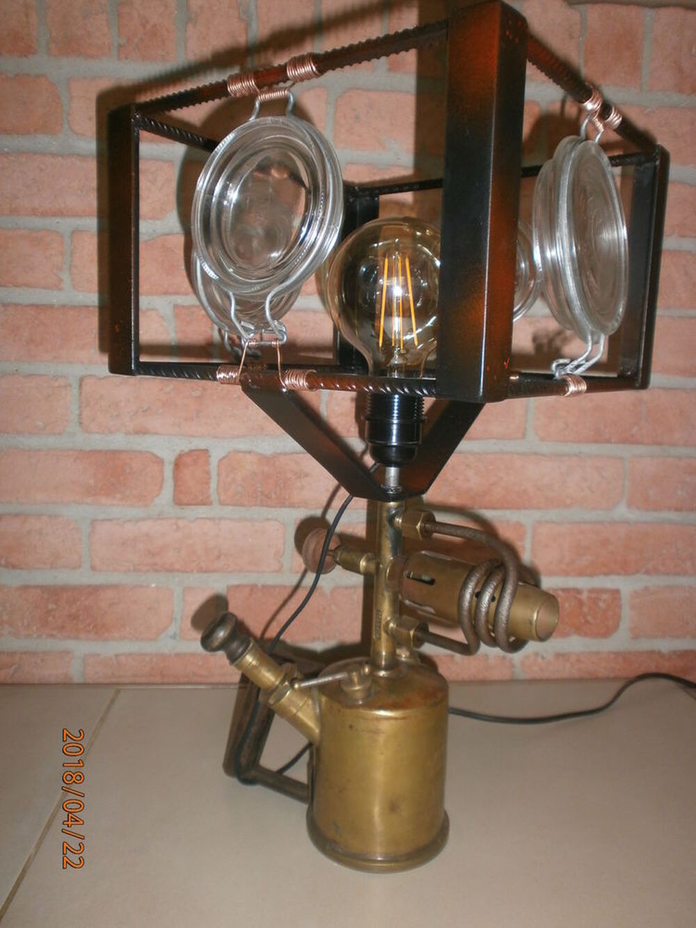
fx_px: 724
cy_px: 464
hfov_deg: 51.4
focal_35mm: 27
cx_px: 348
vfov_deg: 65.3
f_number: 2.9
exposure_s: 1/30
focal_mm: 4.8
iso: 125
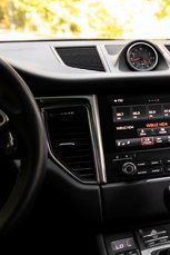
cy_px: 136
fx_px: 474
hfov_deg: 16.9
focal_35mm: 67
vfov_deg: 30.0
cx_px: 302
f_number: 4
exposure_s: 1/160
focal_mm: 24
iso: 1000
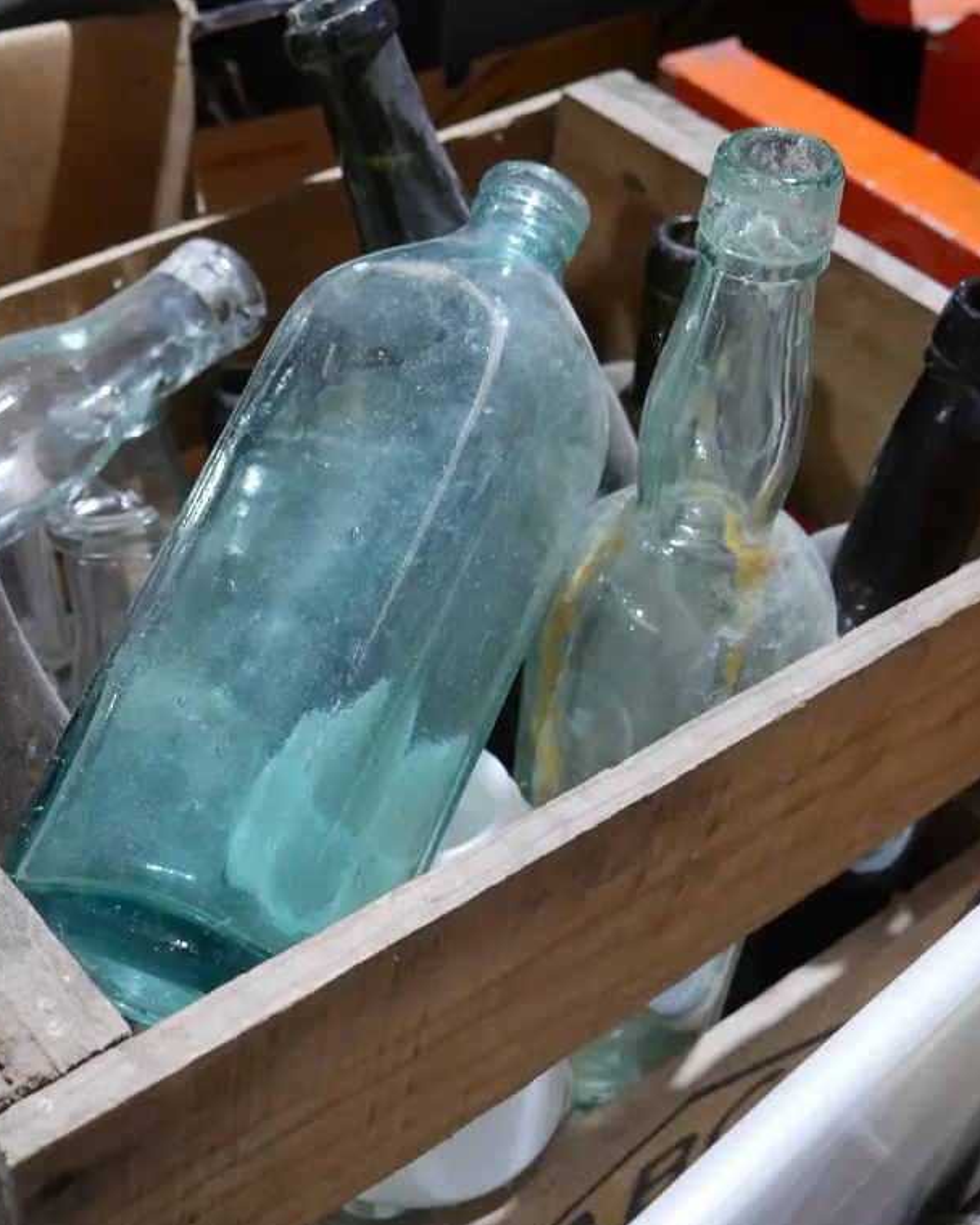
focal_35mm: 50
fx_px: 1813
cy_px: 618
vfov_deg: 37.3
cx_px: 417
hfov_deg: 30.2
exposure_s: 1/60
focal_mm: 19
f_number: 4.1
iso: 640
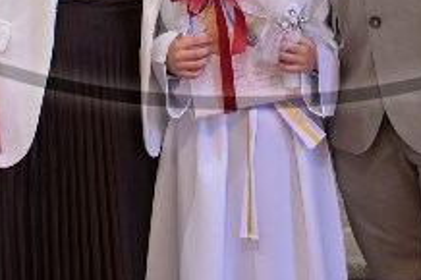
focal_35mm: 125
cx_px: 238
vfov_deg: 10.6
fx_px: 1461
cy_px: -132
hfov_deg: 16.4
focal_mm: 42
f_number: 5
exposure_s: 1/125
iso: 5000
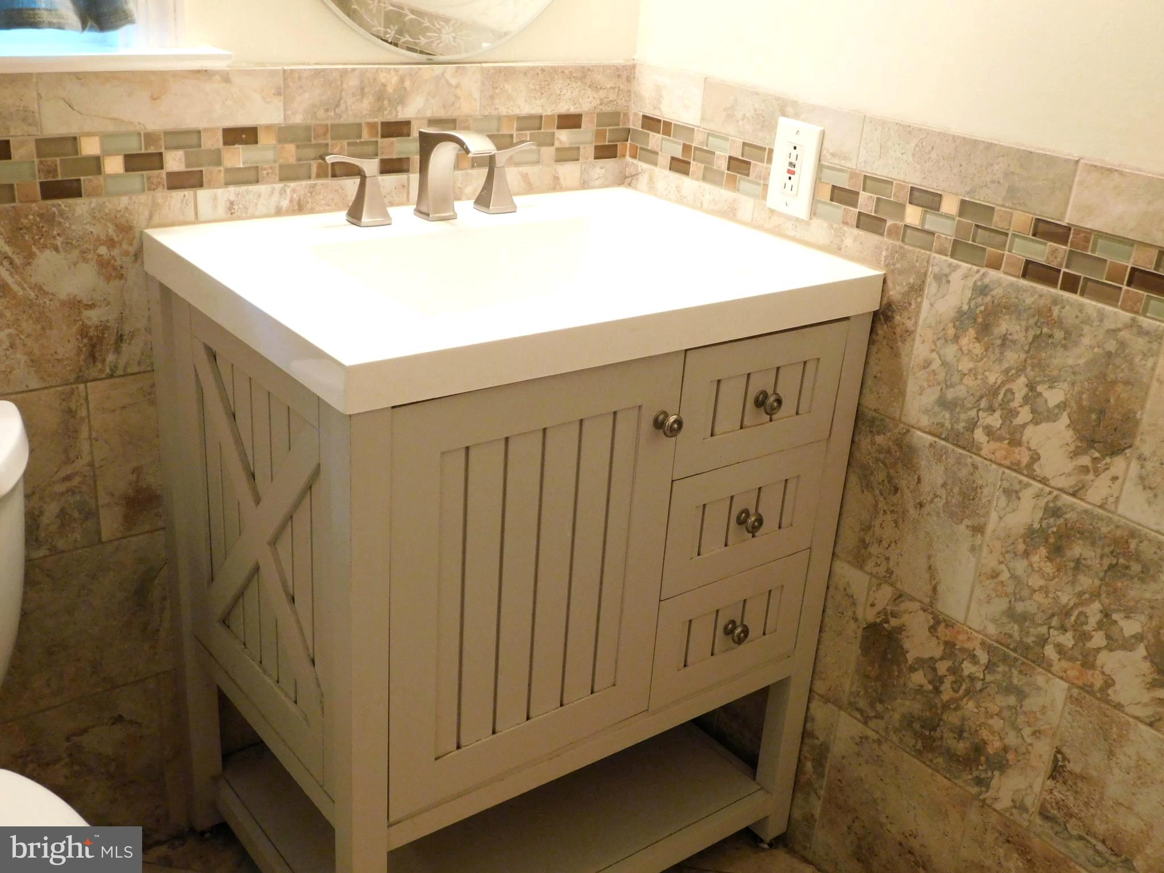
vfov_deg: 39.7
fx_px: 1211
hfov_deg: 51.4
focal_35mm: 36
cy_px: 436
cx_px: 582
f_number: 3.5
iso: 400
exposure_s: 1/20
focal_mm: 6.3
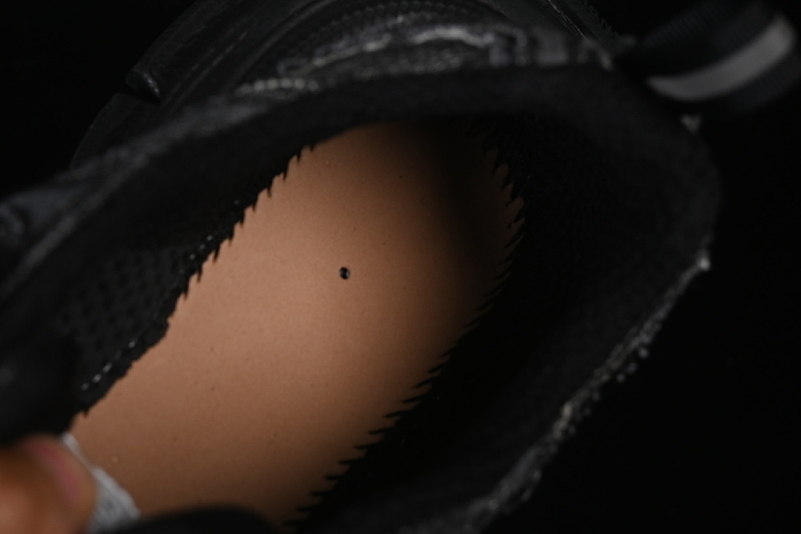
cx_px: 400
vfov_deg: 18.2
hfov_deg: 27.0
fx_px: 1669
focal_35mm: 75
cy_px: 267
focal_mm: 50
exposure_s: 1/125
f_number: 7.1
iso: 160
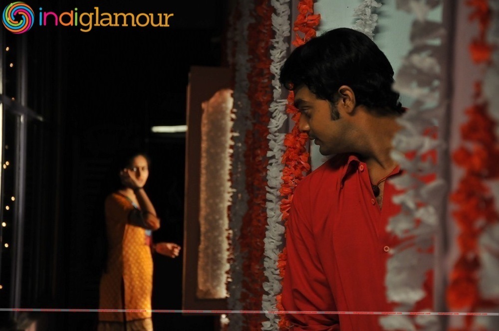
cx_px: 250
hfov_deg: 18.2
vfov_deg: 12.1
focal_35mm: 112
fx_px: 1557
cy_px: 166
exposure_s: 1/80
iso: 800
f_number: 5.3
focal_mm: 75
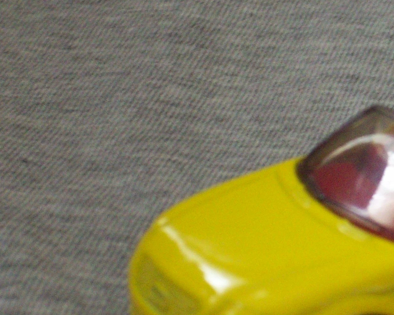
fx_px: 3125
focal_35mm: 268
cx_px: 458
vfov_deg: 5.8
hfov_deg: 7.2
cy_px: 186
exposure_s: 1/8
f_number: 5.2
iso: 200
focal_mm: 18.6
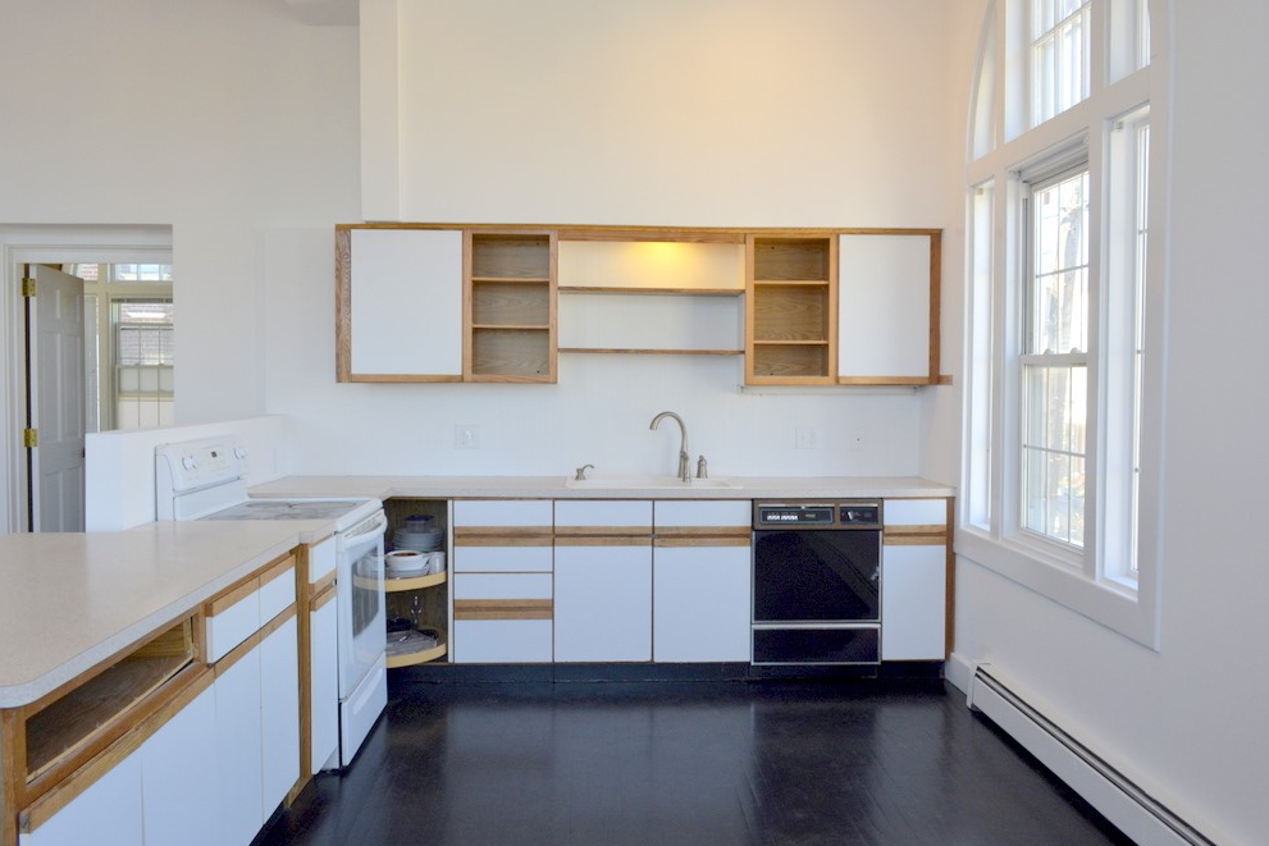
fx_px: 1093
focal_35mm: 31
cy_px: 415
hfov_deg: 60.3
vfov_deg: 42.3
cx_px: 649
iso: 360
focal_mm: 20
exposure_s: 1/60
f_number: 8
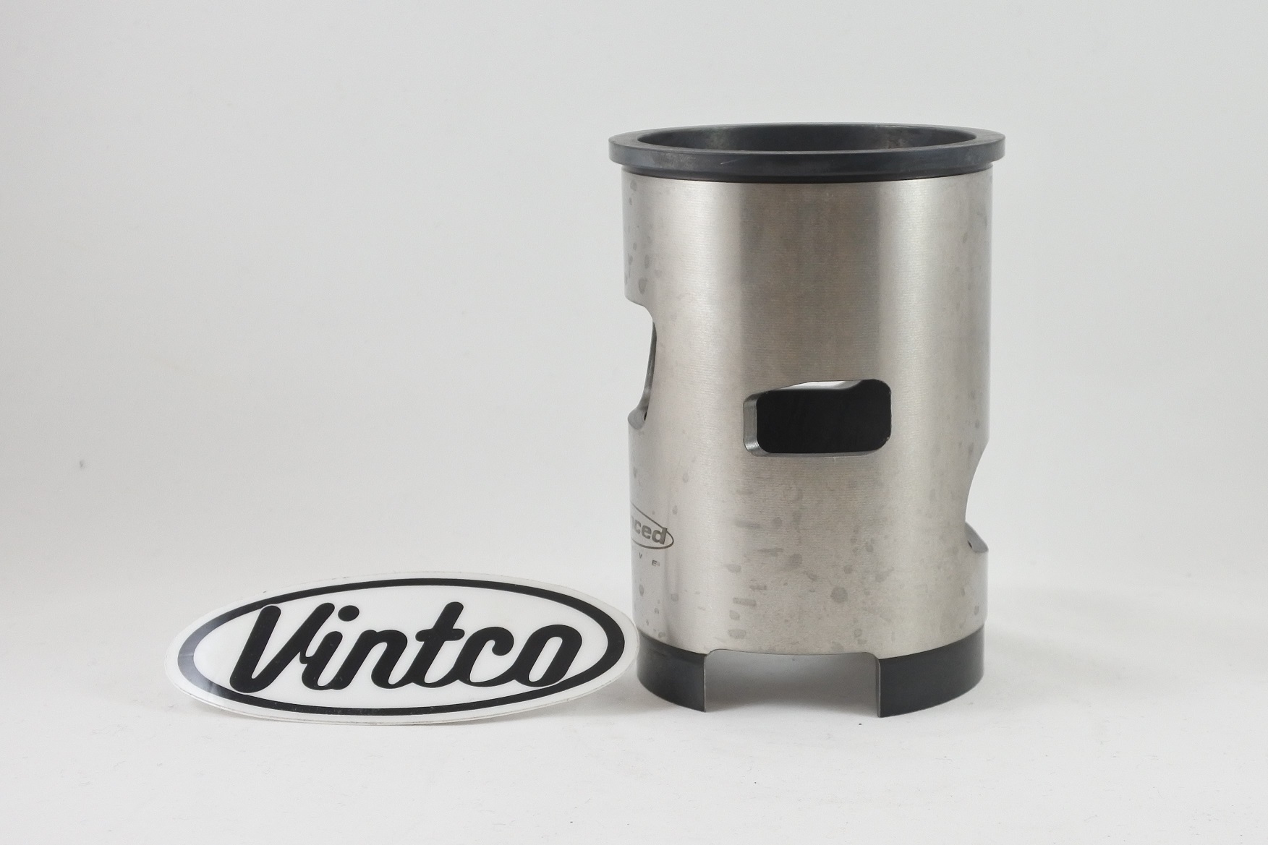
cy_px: 422
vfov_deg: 32.6
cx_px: 634
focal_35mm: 41
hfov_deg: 47.4
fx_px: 1444
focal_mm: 15.3
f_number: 4.2
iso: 400
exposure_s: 1/125
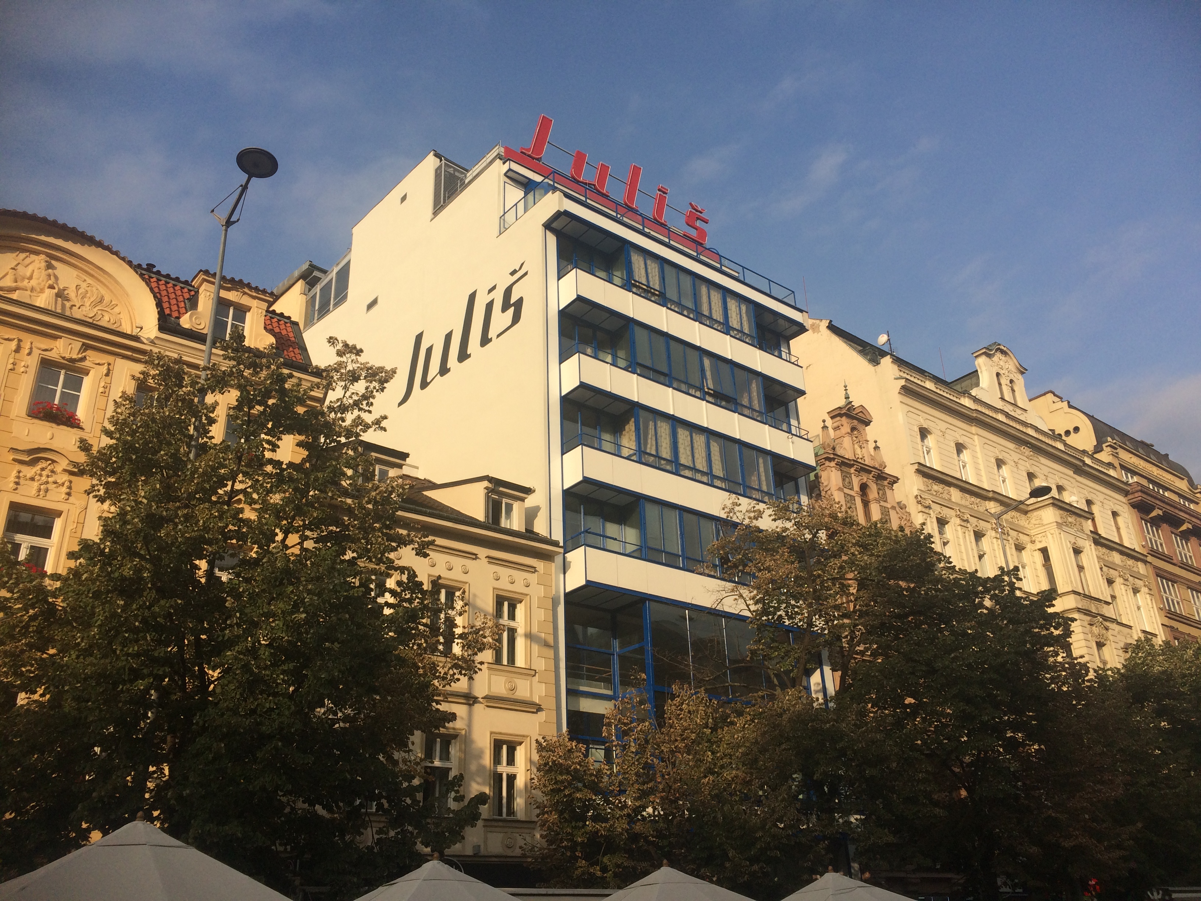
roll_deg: +2.9
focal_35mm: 29
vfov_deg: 48.2
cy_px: 450
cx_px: 600
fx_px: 1006
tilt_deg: +24.8
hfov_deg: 61.7
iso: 32
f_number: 2.2
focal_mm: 4.15
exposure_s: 1/2160
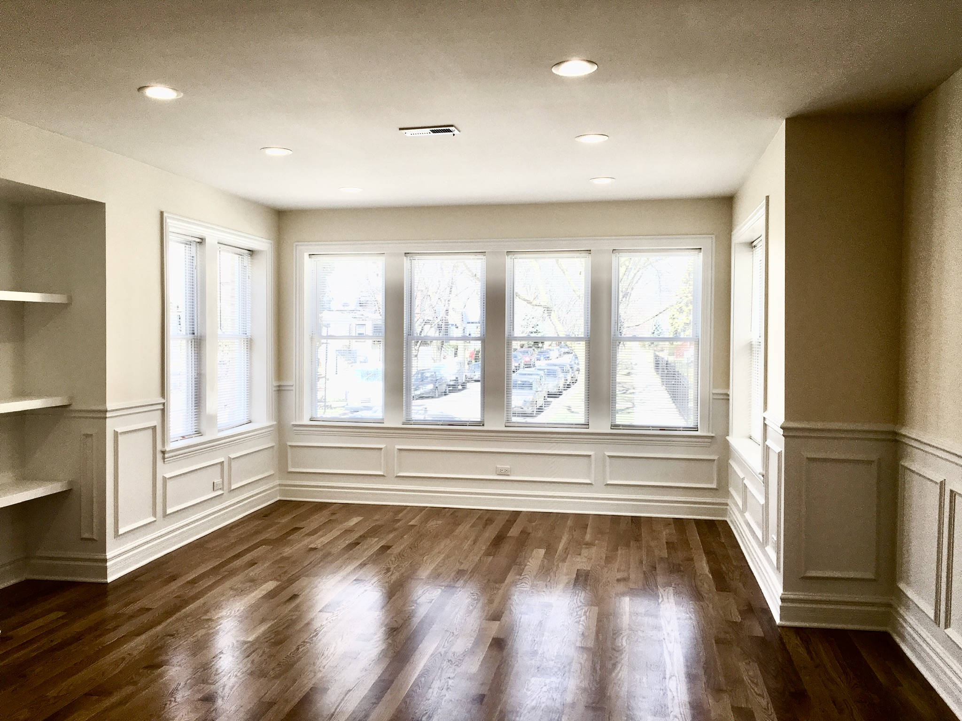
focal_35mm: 29
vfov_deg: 48.2
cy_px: 360
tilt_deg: -0.9
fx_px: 806
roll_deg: -0.1
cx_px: 481
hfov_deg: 61.7
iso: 25
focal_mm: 4.15
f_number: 2.2
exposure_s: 1/120
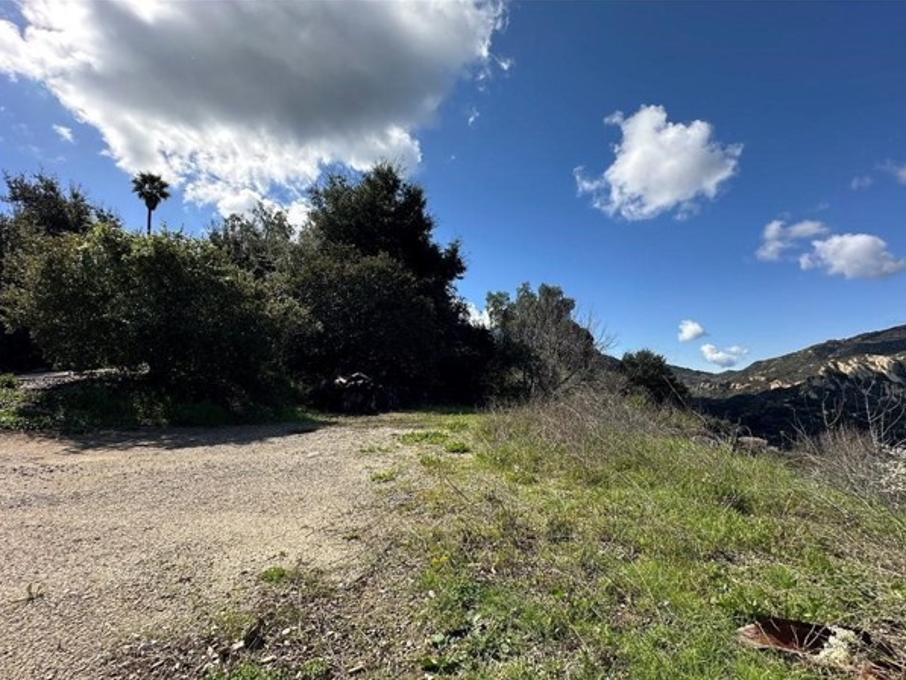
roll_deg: +1.8
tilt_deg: +4.3
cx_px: 478
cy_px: 363
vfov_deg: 81.7
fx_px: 393
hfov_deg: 98.1
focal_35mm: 15
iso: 50
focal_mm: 2.22
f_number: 2.2
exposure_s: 1/1416
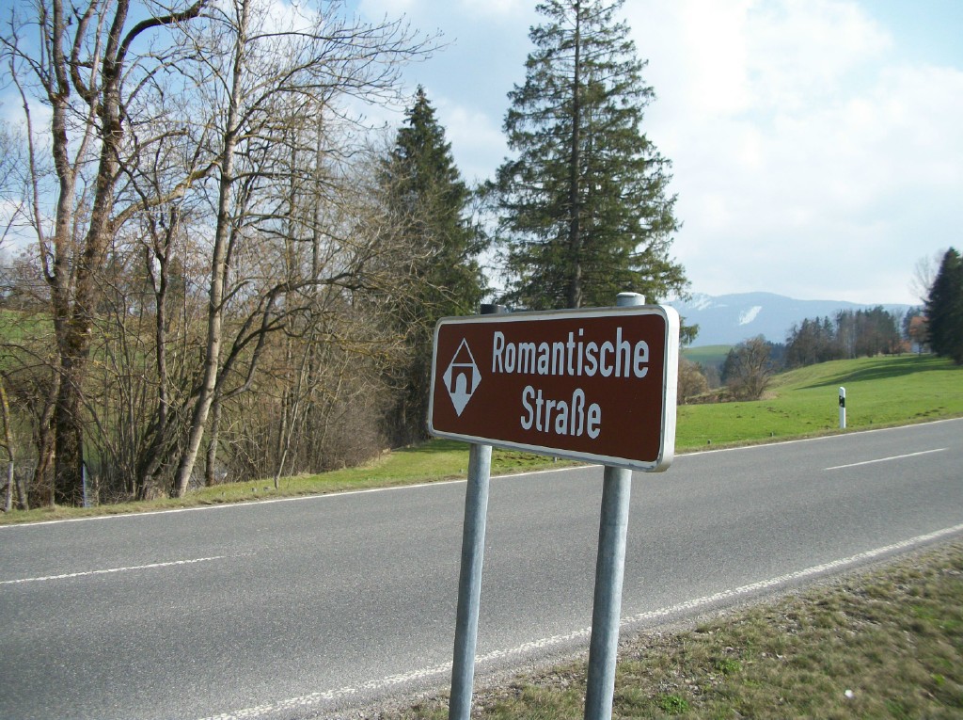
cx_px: 482
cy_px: 360
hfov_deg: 56.9
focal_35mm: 32
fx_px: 889
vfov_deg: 44.1
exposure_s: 1/1000
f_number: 2.9
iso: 80
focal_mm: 5.7
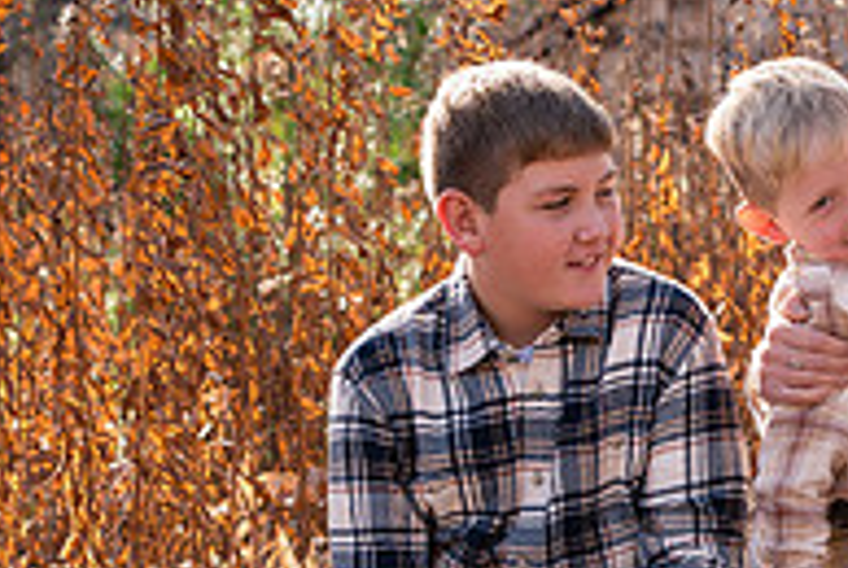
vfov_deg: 5.1
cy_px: 642
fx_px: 6370
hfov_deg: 7.6
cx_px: 846
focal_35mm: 270
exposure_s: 1/250
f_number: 6.3
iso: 250
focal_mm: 85
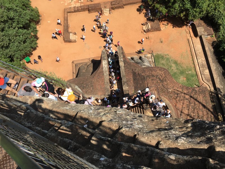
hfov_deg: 61.7
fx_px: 188
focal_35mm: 29
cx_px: 112
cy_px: 84
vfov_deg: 48.2
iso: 25
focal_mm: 4.15
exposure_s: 1/1202
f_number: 2.2
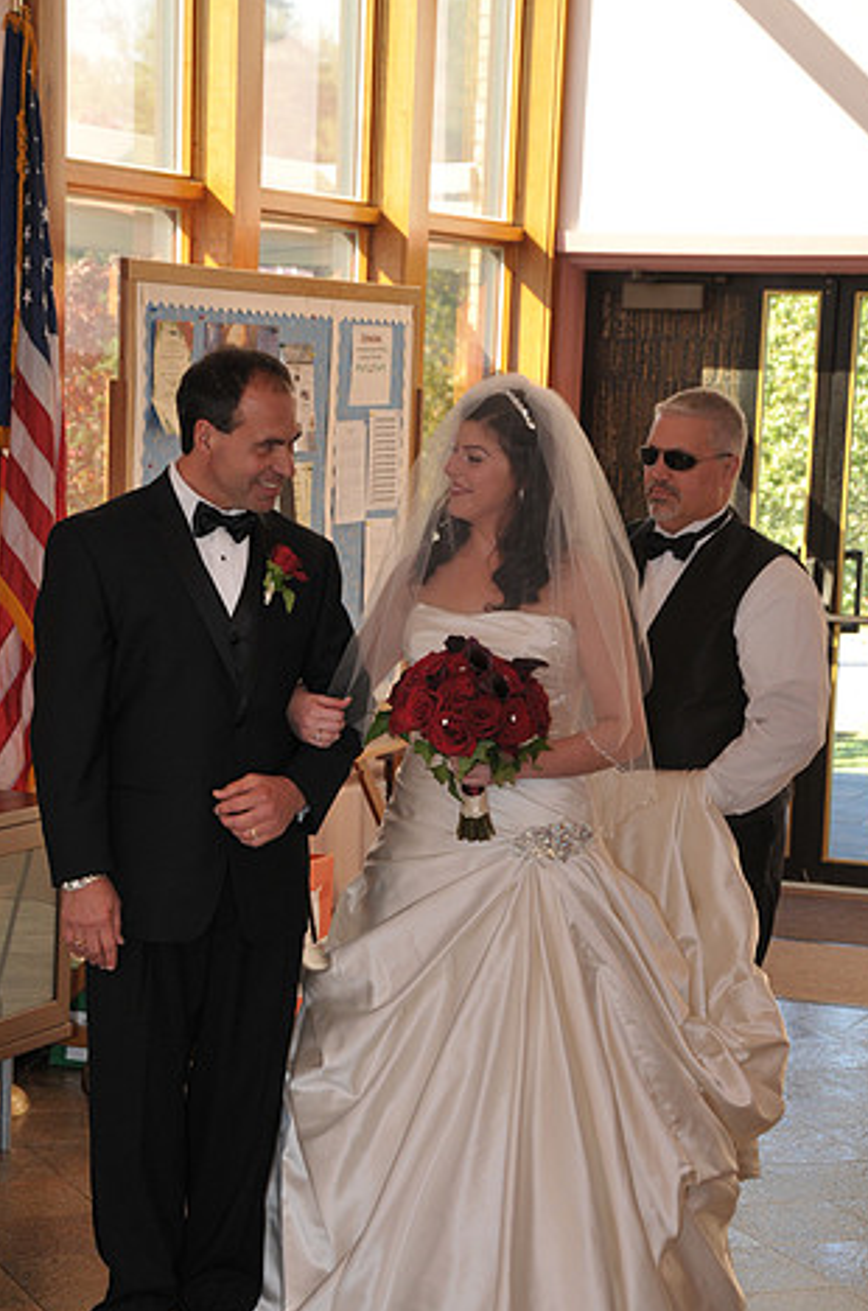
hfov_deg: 14.6
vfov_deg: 21.9
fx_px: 3378
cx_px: 393
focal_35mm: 93
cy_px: 807
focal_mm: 50
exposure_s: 1/80
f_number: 7.1
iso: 400
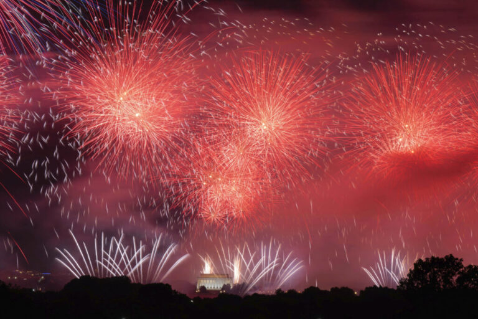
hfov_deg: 28.8
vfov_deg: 19.5
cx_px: 239
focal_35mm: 70
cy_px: 160
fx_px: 929
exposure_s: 10
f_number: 18
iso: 100
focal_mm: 70
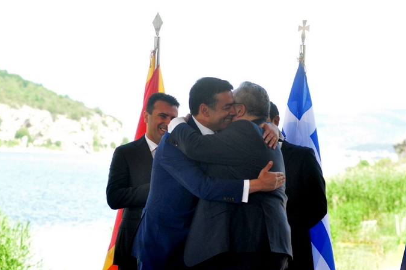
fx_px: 1601
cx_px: 203
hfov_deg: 14.5
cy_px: 157
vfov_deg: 9.6
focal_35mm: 142
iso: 500
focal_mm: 80
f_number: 5.6
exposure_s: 1/500
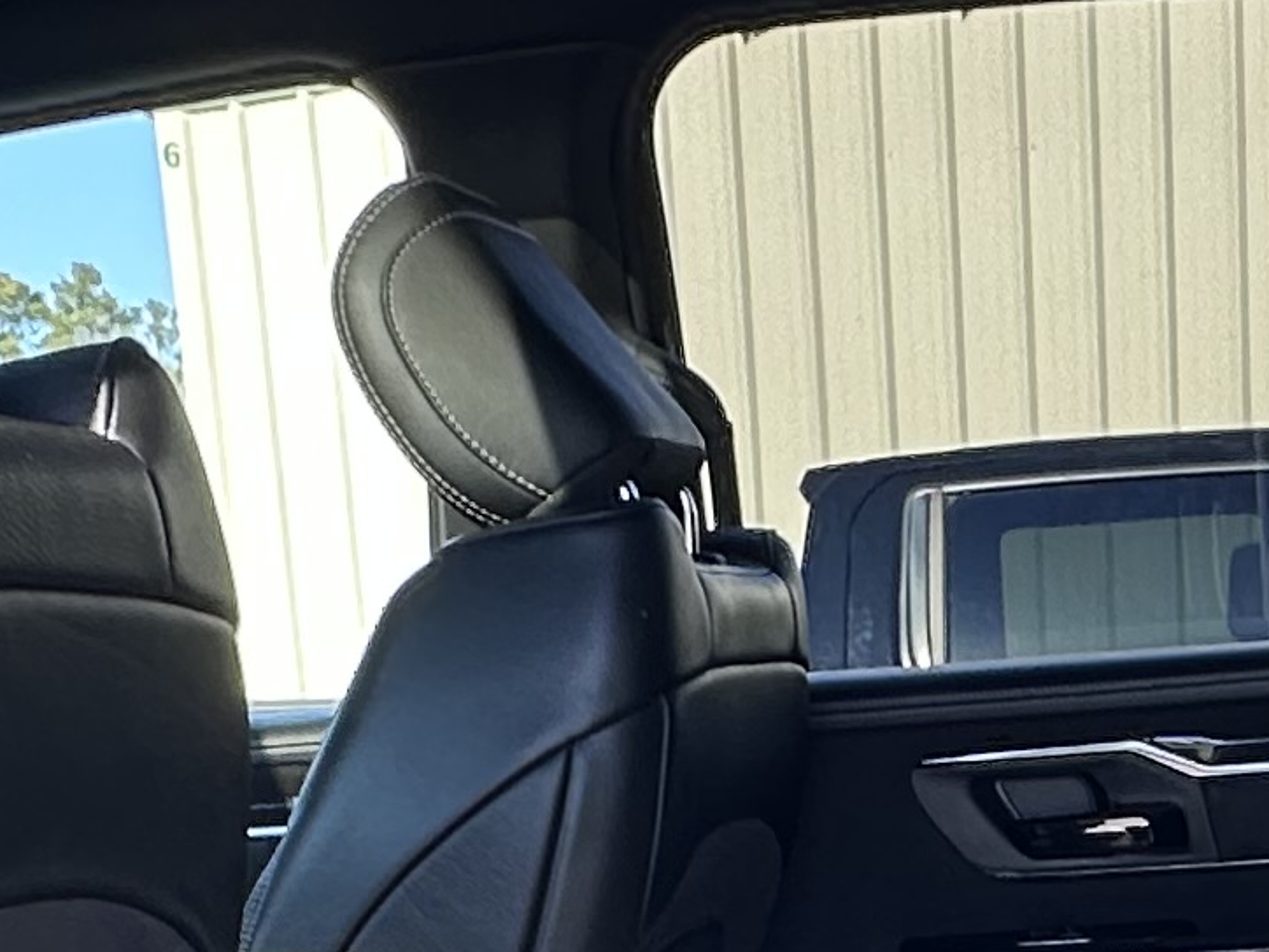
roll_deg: +2.7
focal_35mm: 78
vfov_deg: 17.1
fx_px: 2859
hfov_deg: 24.6
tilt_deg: -16.1
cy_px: 1420
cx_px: 1013
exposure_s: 1/202
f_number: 2.2
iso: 40
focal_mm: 2.22
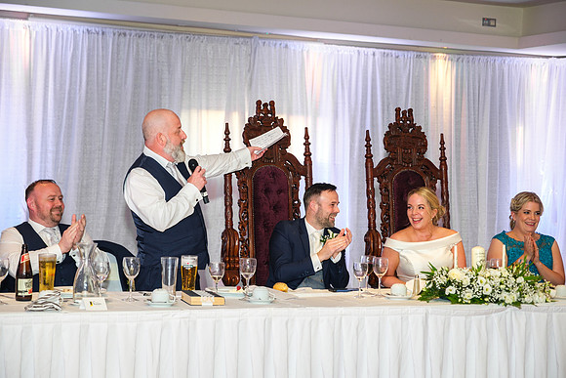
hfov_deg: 27.0
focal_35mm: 75
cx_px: 283
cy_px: 189
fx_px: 1179
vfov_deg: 18.2
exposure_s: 1/160
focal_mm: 50
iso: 800
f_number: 2.8
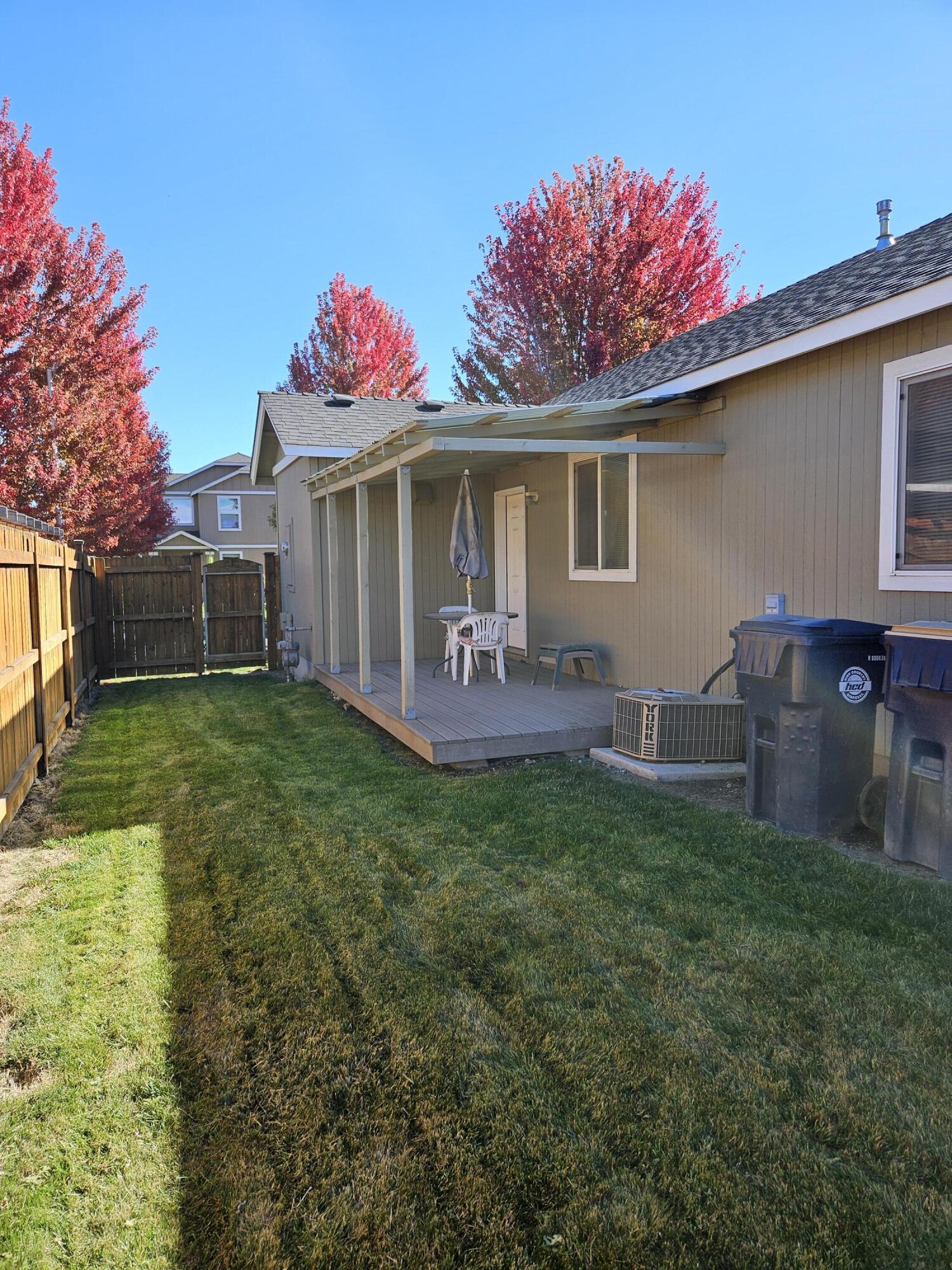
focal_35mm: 23
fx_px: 843
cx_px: 476
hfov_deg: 58.9
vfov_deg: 73.9
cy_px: 635
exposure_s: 1/591
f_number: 1.8
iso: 25
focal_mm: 5.4
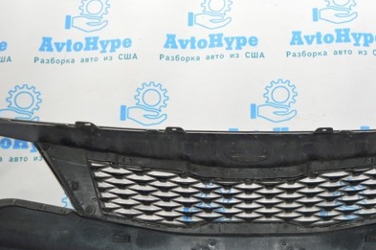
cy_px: 161
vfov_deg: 30.3
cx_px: 243
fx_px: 459
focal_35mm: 44
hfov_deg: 44.1
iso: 400
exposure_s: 1/60
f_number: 3.8
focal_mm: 18
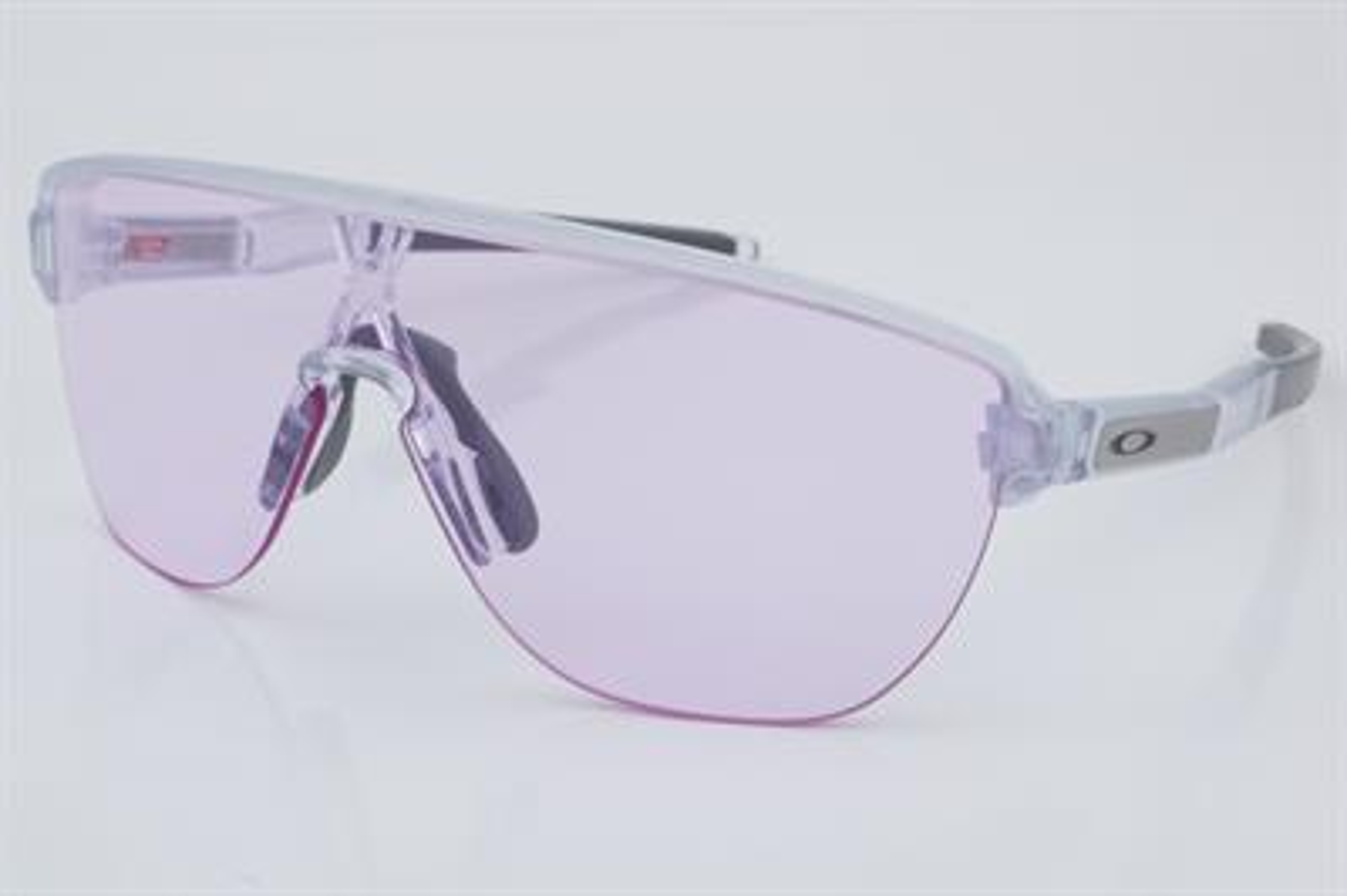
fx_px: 2804
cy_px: 448
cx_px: 674
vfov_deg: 18.2
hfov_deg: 27.0
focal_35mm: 75
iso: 100
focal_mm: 50
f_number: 32
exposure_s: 1/4
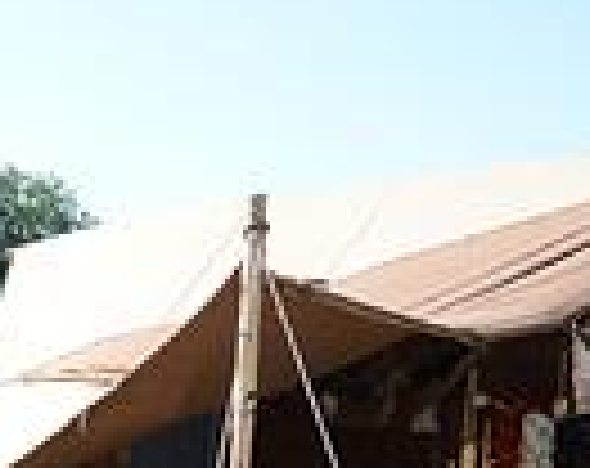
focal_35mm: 69
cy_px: 583
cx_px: 167
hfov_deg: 27.3
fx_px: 1201
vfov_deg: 20.4
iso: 1000
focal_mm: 24
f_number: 8
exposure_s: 1/1000
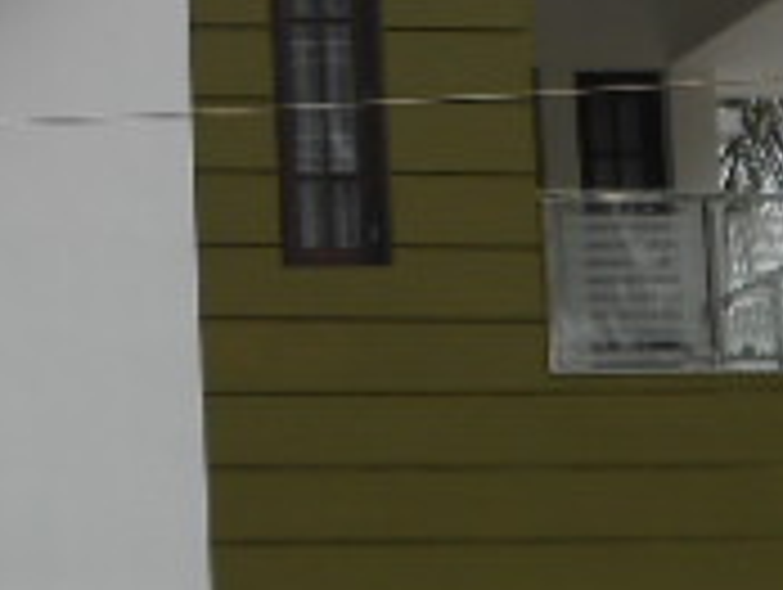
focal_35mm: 180
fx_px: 4077
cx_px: 176
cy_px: -5
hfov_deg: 10.9
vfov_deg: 8.2
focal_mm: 9
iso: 80
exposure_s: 1/640
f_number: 4.5
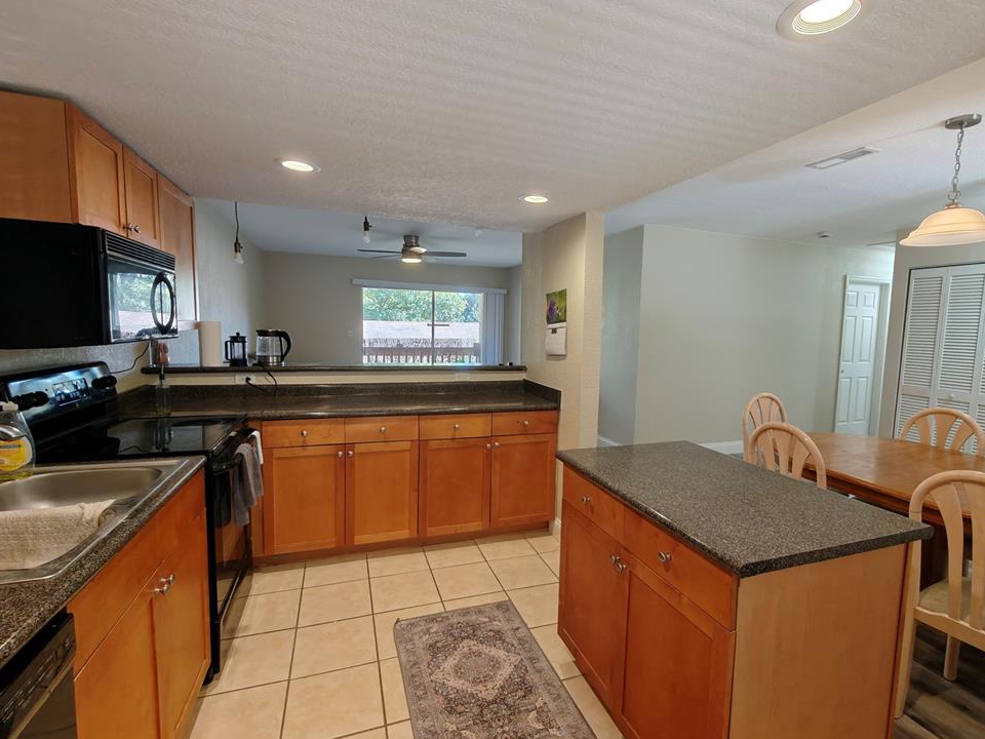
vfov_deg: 78.1
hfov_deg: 94.4
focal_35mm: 16
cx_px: 518
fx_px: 455
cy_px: 371
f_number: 2
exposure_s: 1/120
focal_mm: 2.3
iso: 640
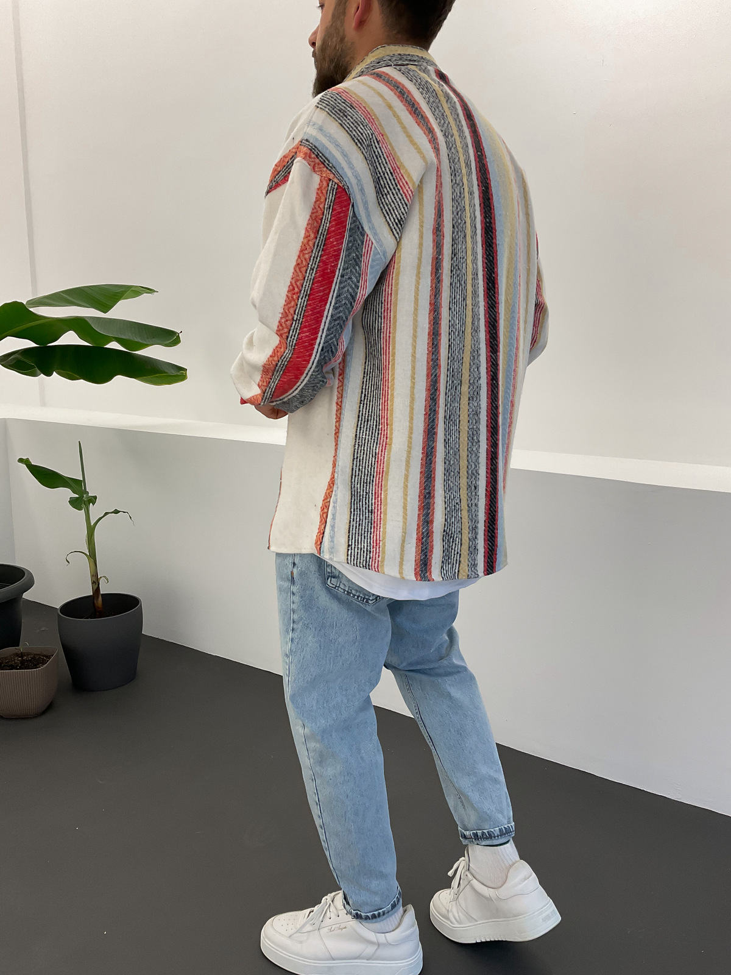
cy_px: 488
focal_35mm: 29
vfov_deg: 61.7
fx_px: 817
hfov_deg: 48.2
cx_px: 366
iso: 50
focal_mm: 3
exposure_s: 1/100
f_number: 1.8
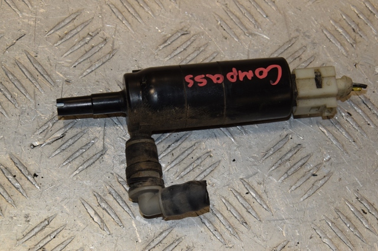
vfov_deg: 13.8
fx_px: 1039
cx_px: 189
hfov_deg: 20.6
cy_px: 126
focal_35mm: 99
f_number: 10
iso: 800
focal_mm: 66
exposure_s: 1/200
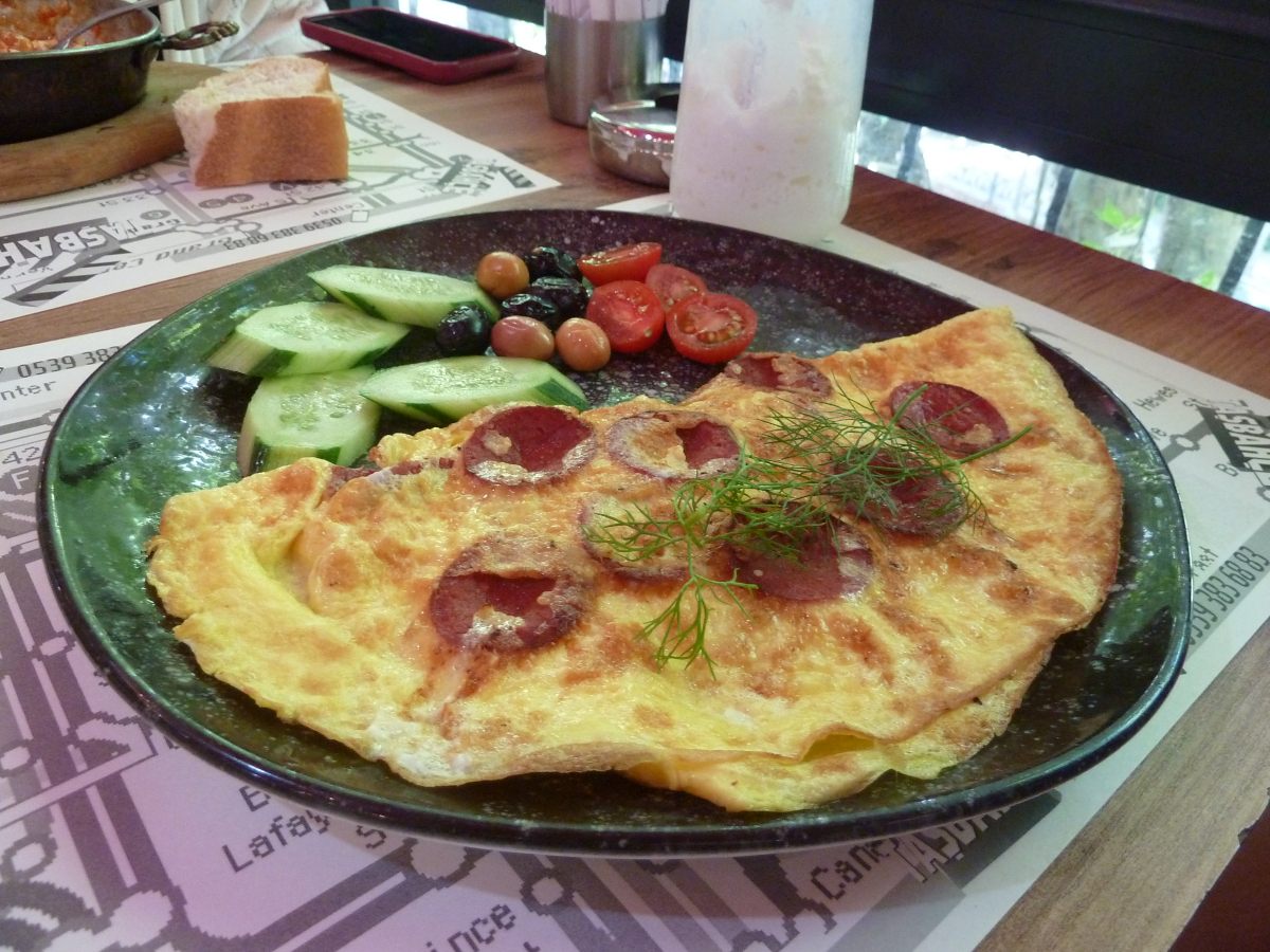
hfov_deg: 69.4
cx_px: 635
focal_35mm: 25
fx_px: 917
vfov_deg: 54.9
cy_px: 476
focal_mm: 4.1
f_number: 3.3
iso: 400
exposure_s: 1/25
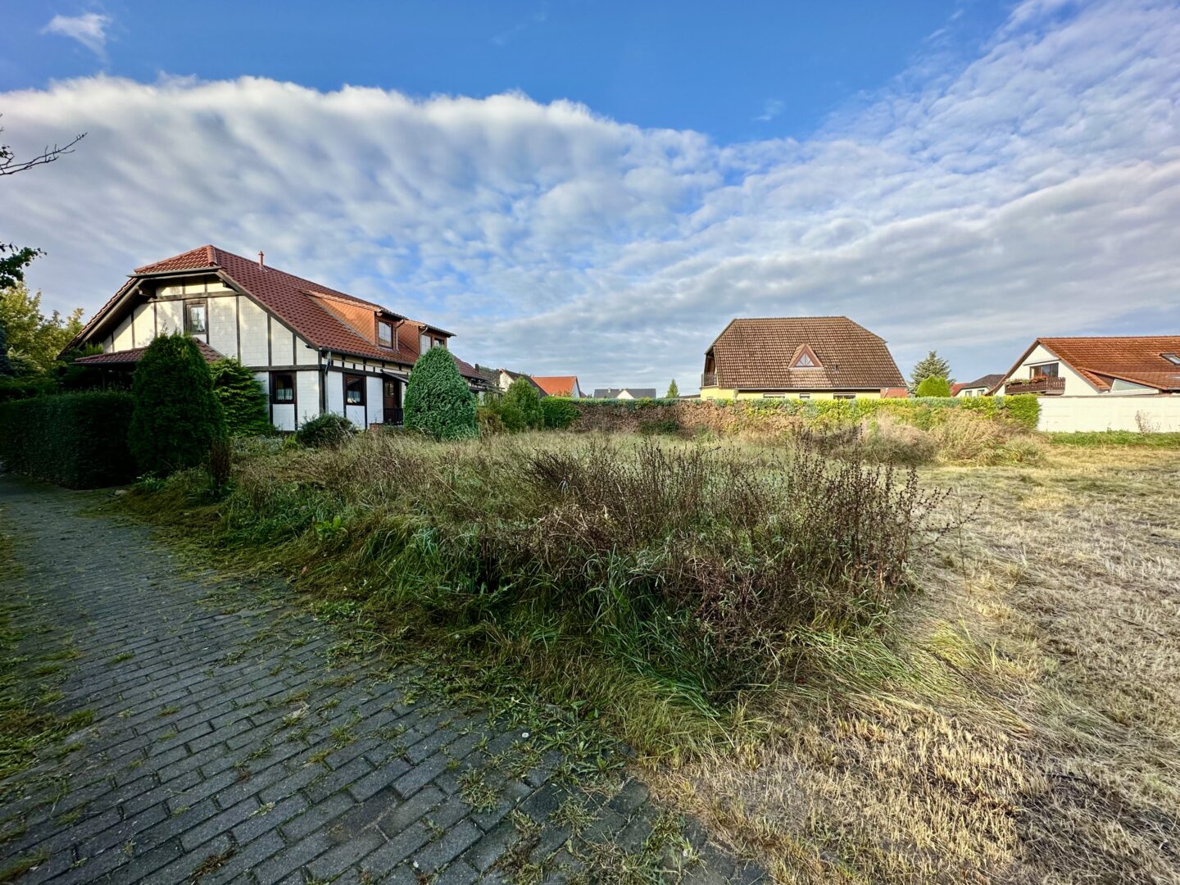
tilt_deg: -3.2
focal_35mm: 14
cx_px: 590
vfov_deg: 85.7
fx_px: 477
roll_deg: +0.4
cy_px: 442
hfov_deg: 102.1
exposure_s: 1/587
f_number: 2.2
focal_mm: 2.22
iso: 40
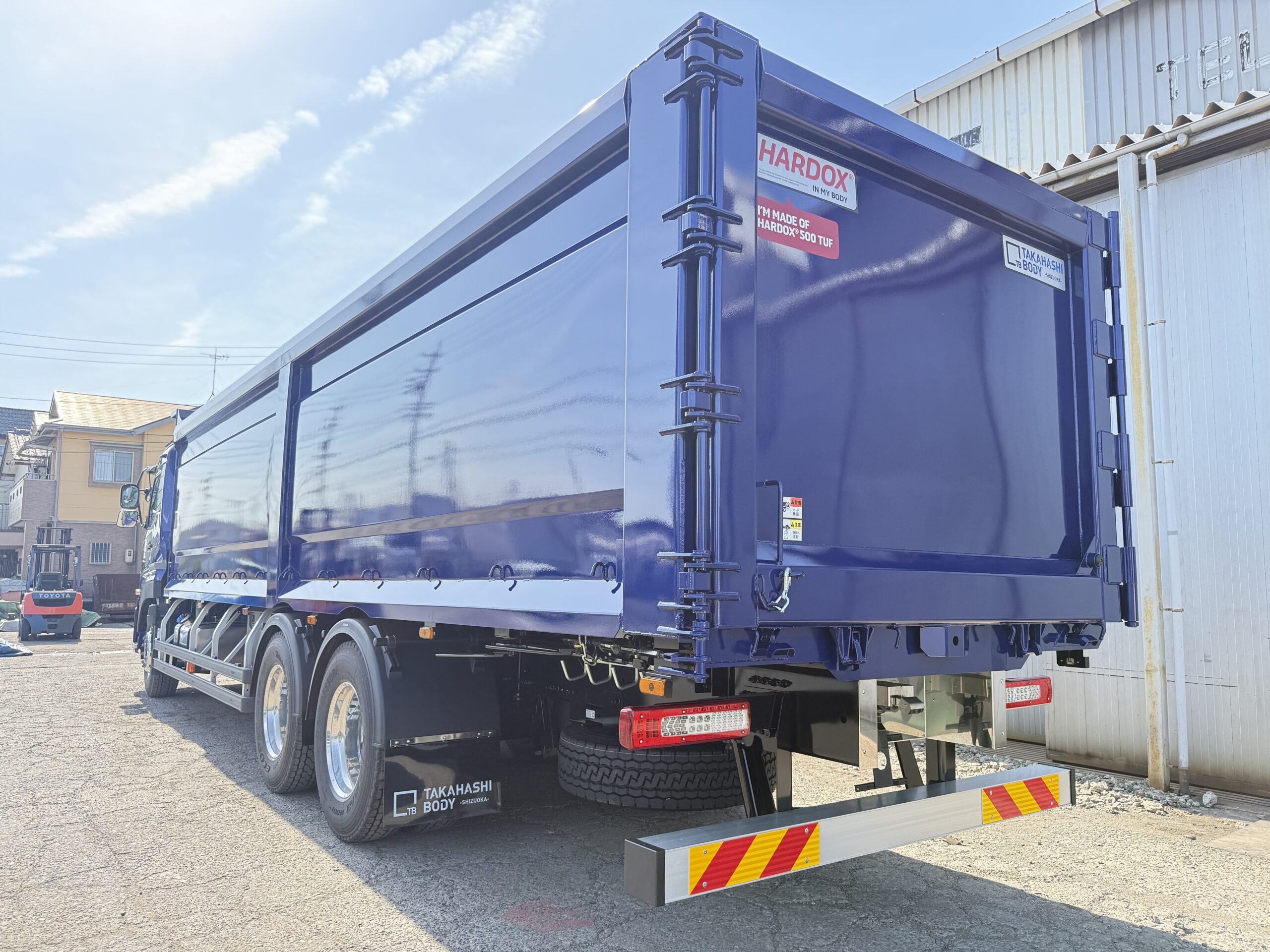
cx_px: 635
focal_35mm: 24
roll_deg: -0.2
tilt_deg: +6.1
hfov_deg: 71.6
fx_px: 881
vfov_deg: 56.8
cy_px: 476
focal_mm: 6.76
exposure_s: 1/1005
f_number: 1.78
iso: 100
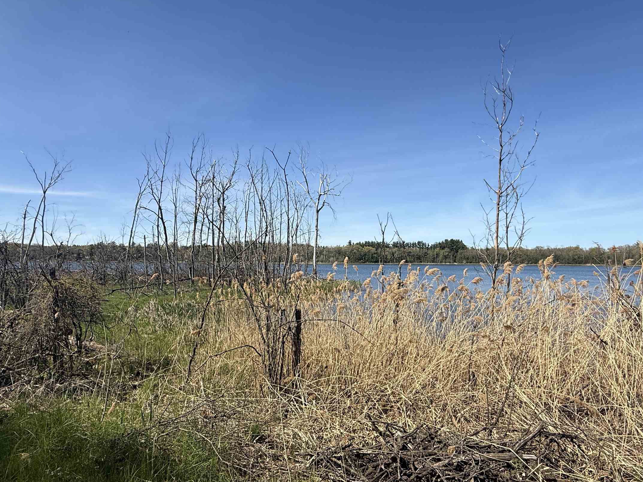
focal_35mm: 20
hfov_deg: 81.7
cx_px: 316
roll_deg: -0.8
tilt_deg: -0.9
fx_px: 372
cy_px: 269
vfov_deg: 65.8
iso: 50
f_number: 2.2
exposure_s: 1/2320
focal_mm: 2.22
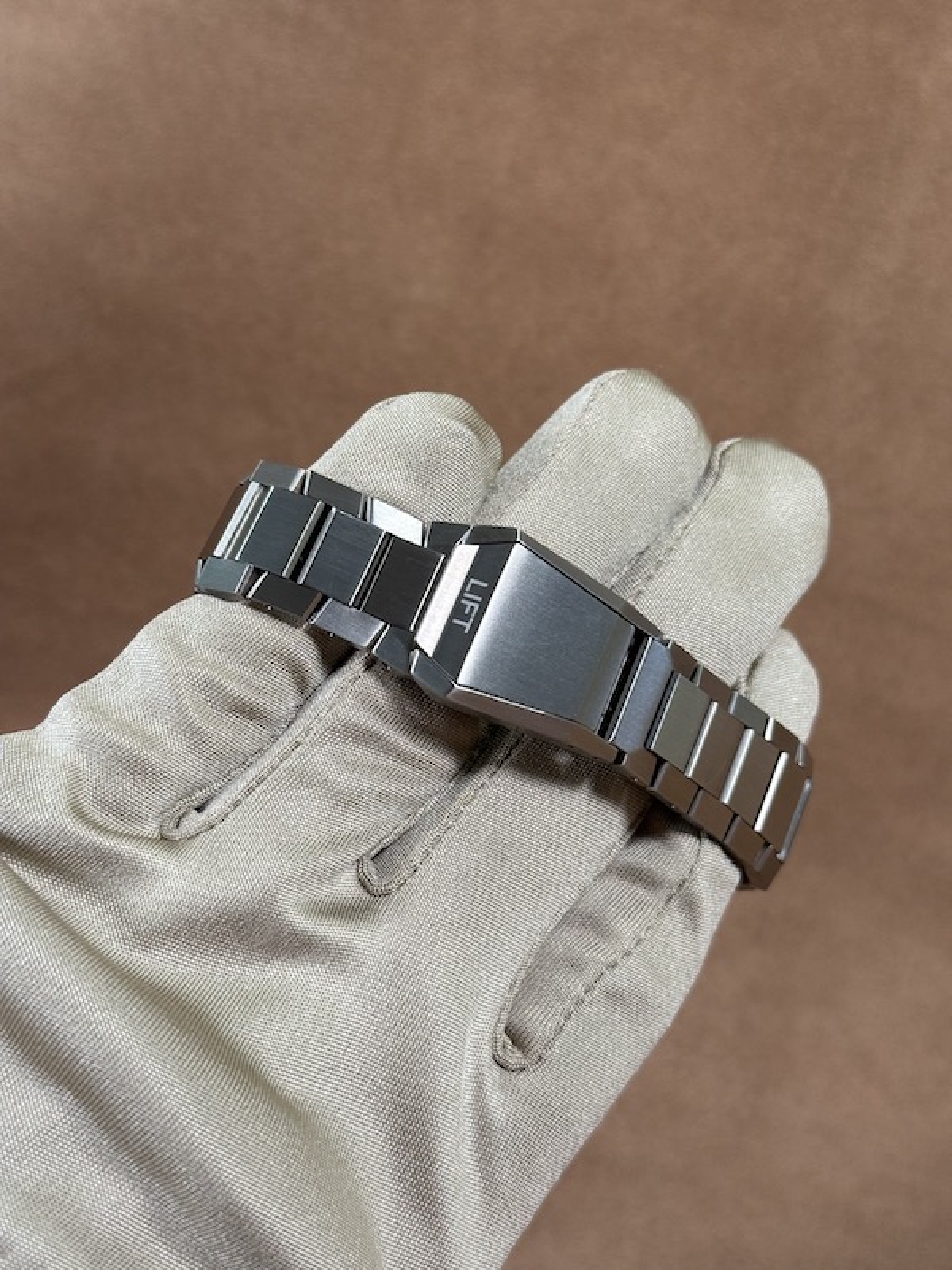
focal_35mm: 48
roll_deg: +2.2
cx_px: 476
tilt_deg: -9.8
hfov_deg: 30.3
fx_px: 1760
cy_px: 635
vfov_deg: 39.7
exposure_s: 1/60
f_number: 1.78
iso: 100
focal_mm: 6.76
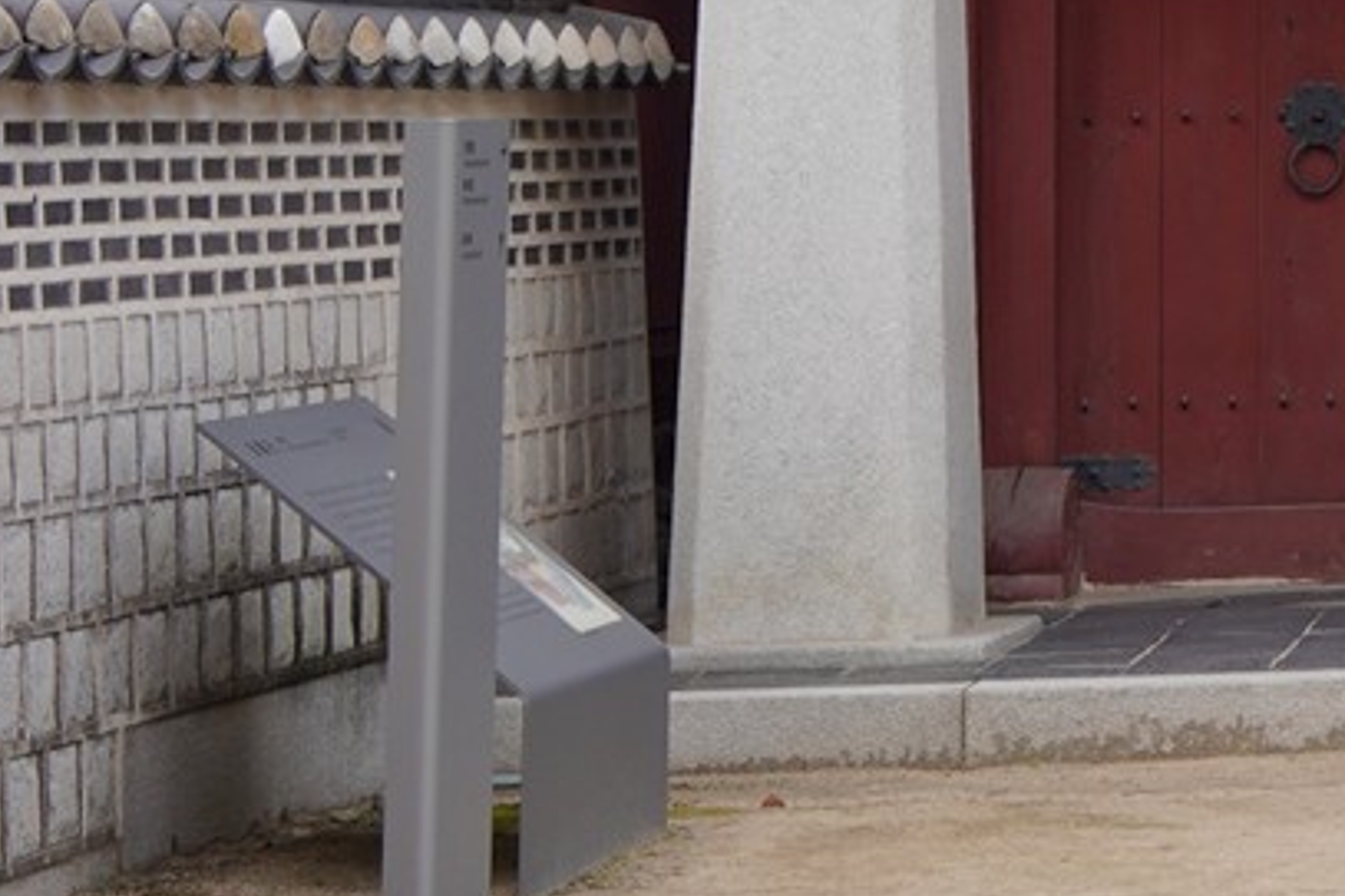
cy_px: -744
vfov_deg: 7.7
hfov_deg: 11.0
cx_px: 2621
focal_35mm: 172
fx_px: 6423
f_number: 11
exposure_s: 1/125
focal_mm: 35
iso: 200
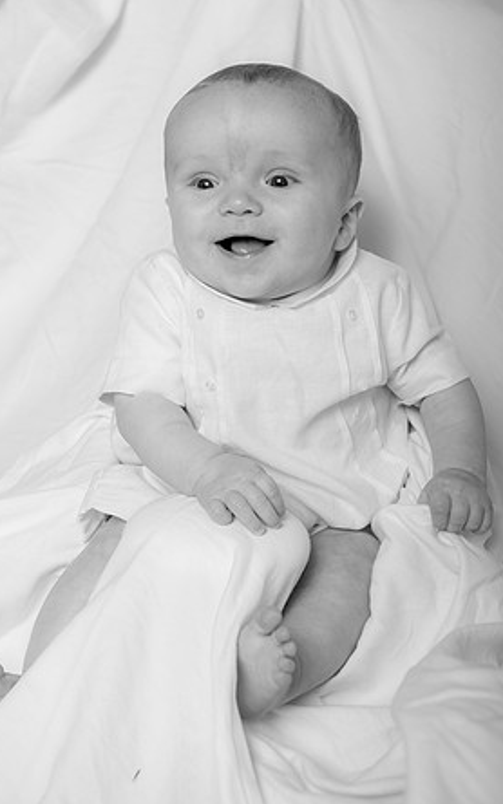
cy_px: 405
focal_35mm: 68
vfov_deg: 30.2
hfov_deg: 19.1
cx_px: 258
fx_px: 1492
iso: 250
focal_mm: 66
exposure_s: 1/200
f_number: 5.6
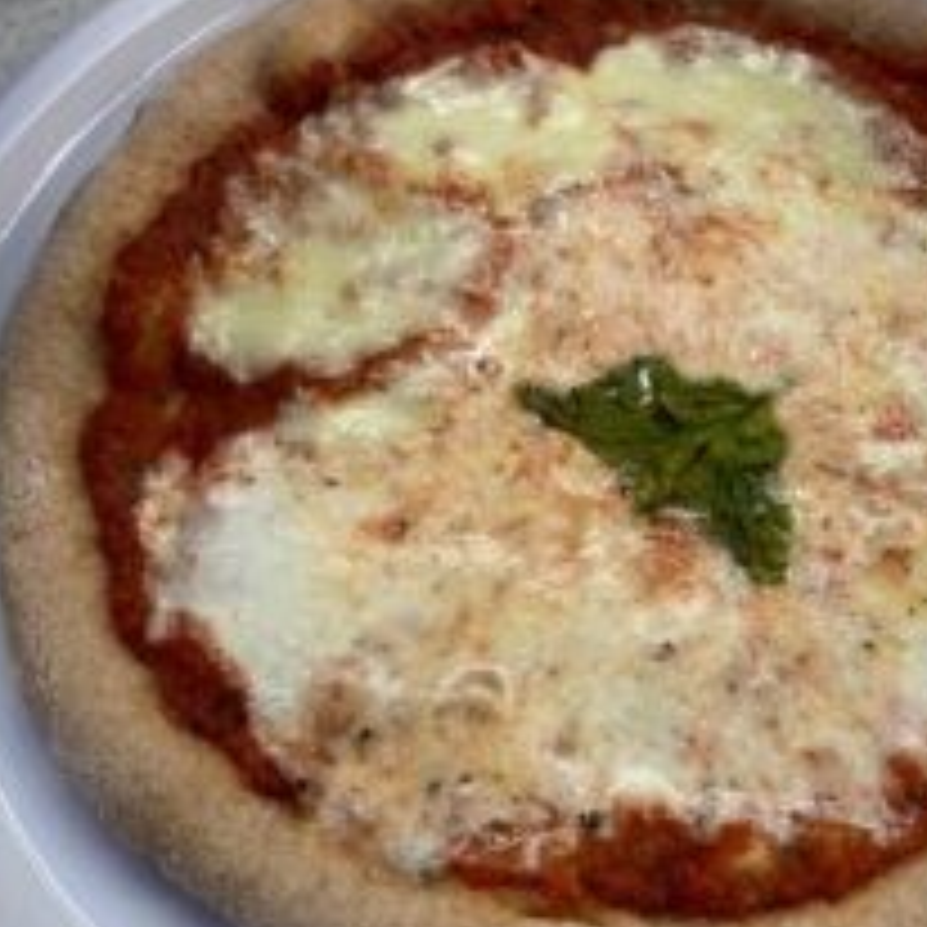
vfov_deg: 42.8
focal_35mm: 39
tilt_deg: -65.5
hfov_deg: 42.2
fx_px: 1182
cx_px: 630
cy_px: 475
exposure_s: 1/100
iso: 80
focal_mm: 4.25
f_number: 1.8
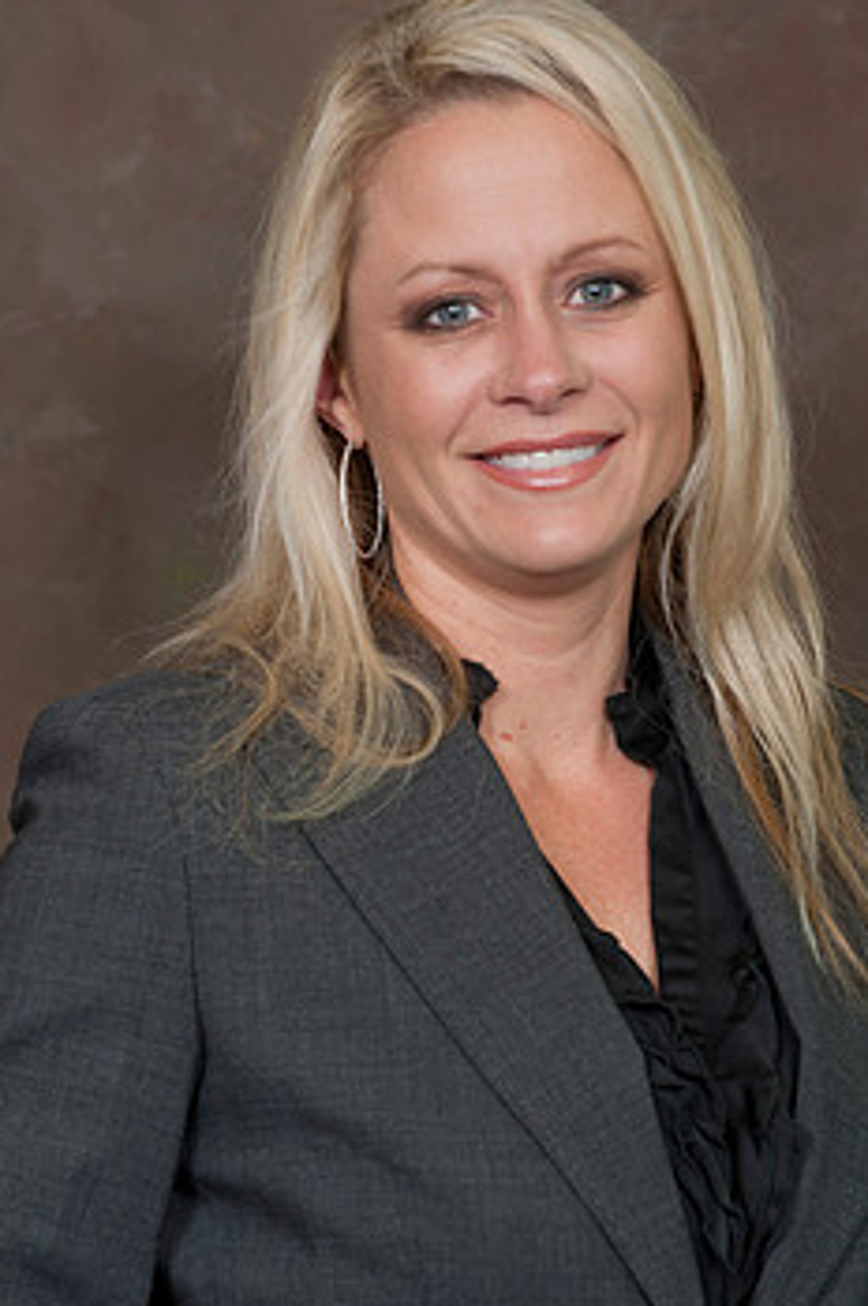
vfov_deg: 8.9
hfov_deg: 5.9
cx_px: 473
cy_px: 644
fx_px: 8407
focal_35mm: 232
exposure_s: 1/125
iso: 320
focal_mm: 180
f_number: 5.6
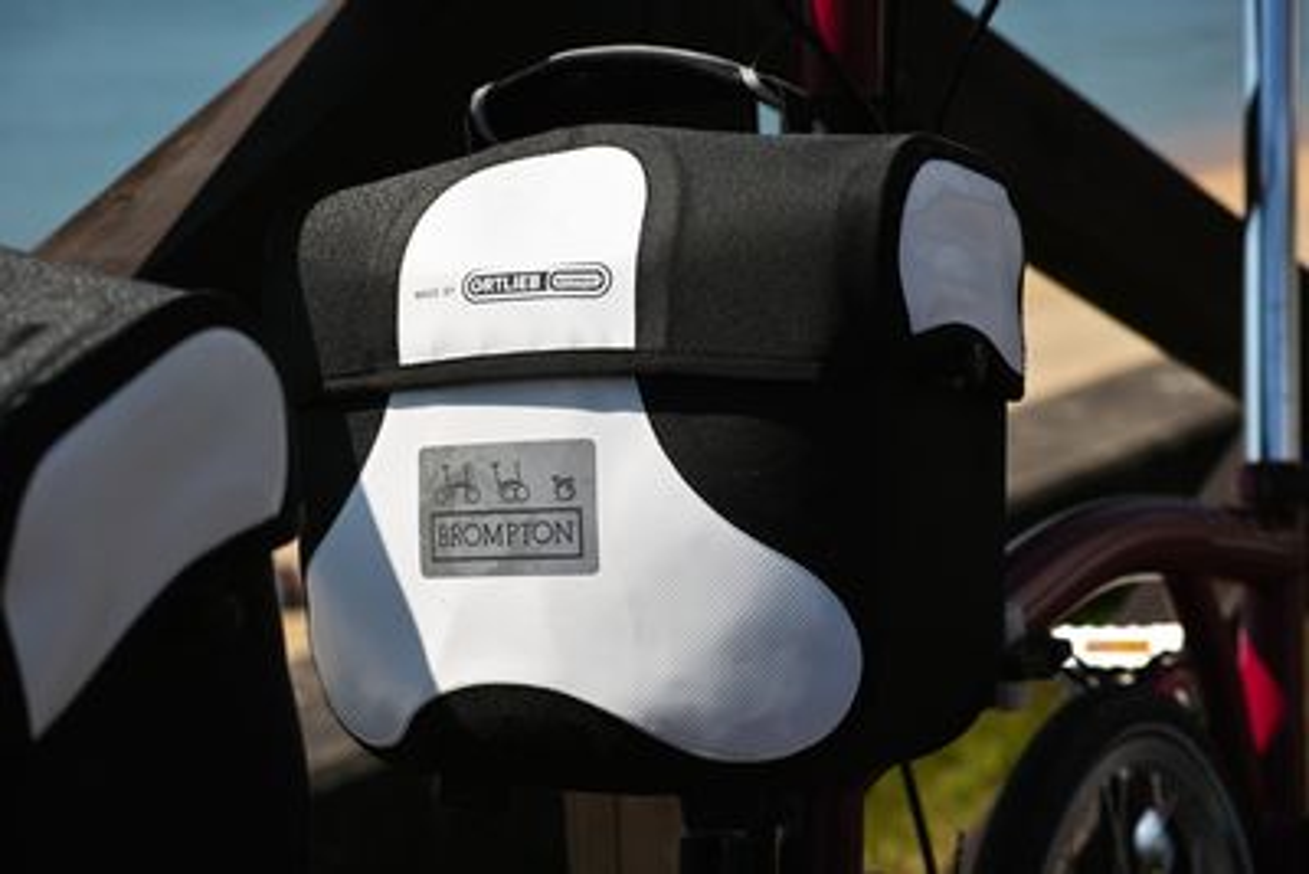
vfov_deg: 18.2
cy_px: 437
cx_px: 654
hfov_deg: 27.0
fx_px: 2728
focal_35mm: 75
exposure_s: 1/800
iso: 100
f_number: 5.6
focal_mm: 50
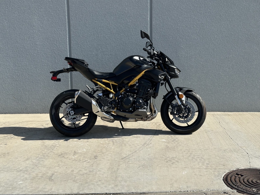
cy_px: 98
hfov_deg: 39.7
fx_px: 361
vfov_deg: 30.3
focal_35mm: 48
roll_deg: +0.6
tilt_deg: -10.3
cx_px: 130
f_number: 1.78
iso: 64
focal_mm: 6.86
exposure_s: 1/4016
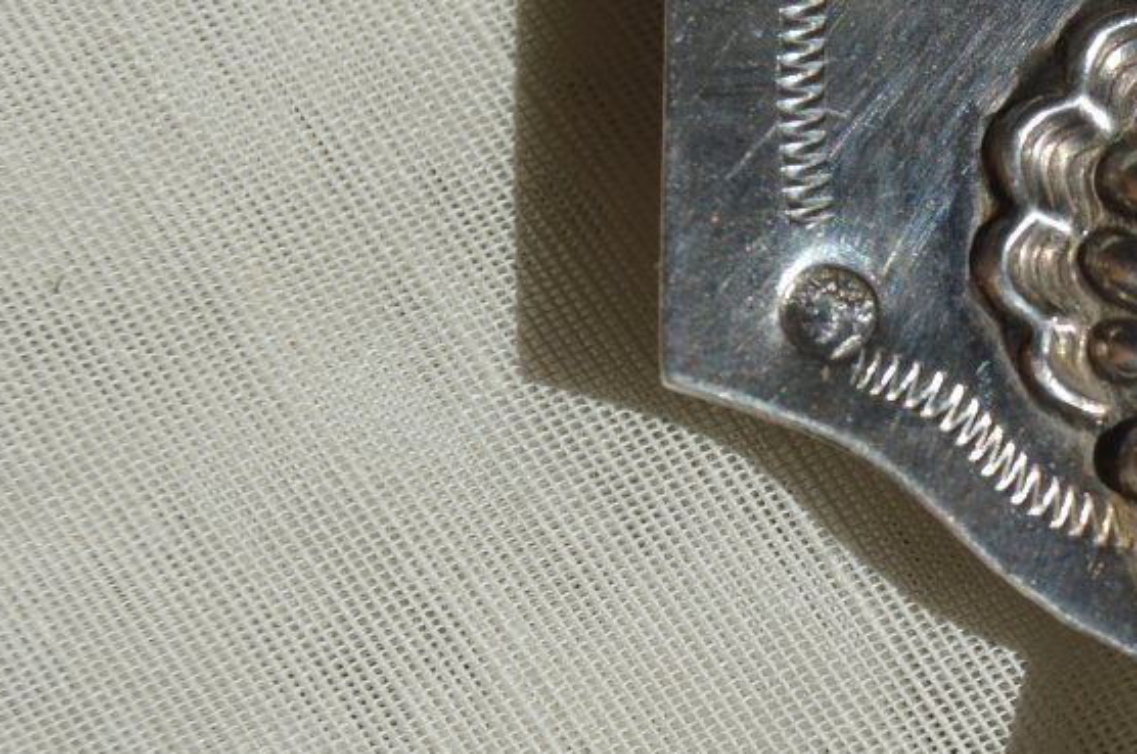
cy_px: 194
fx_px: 5109
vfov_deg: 8.4
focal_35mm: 162
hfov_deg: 12.5
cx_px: 1164
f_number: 8
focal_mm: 50
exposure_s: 1/800
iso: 100
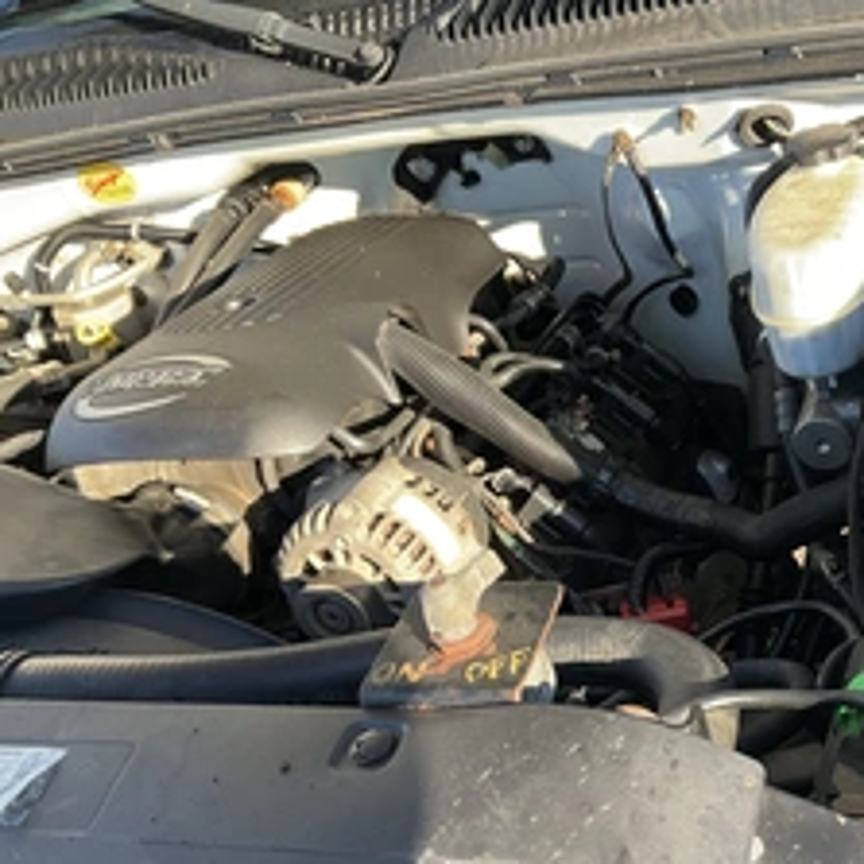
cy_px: 535
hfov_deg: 35.4
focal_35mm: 46
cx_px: 713
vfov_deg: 36.6
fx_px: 1299
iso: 25
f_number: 1.8
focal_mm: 3
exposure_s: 1/226
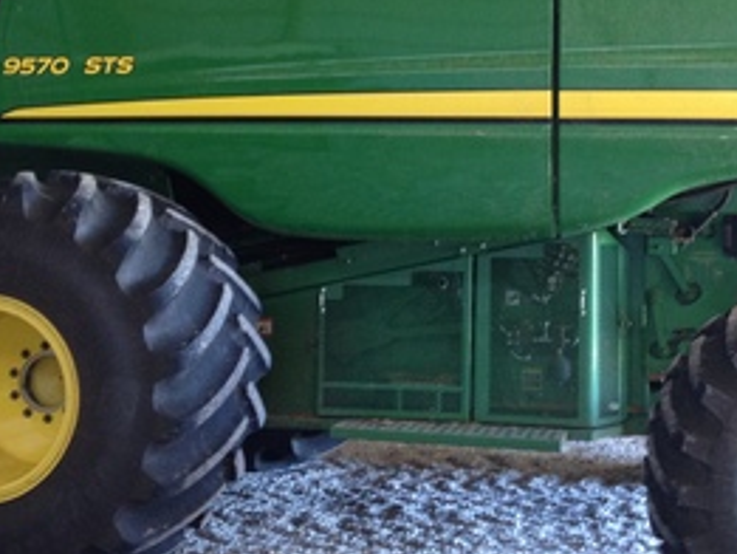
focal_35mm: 73
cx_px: 469
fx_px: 1555
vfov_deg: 19.8
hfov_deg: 26.6
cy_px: 68
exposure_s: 1/20
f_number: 2.4
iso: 160
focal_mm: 4.28
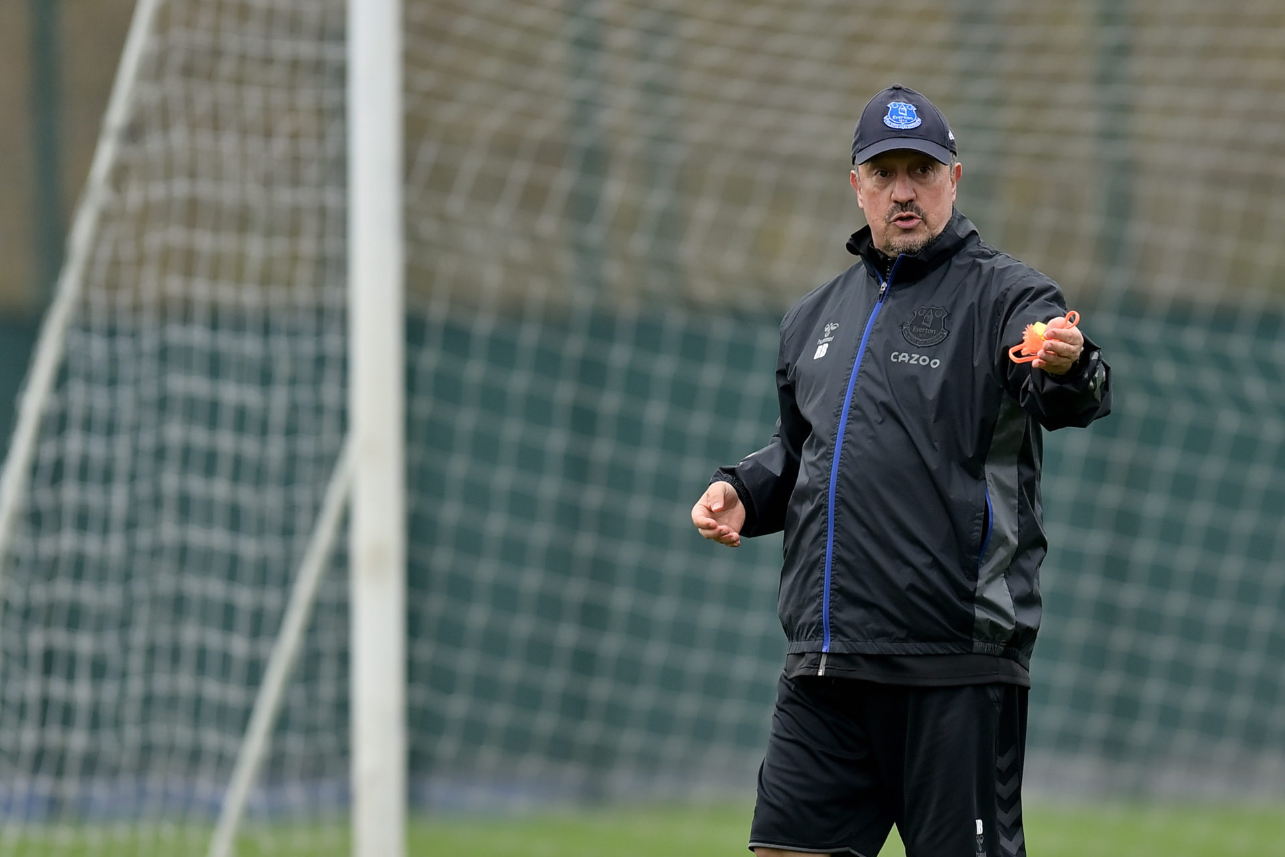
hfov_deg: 5.2
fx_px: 14277
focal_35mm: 400
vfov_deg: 3.4
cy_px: 428
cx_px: 642
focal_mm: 400
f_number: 2.8
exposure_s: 1/1250
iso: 800
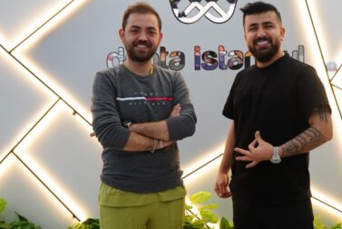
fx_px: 532
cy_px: 95
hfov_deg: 35.4
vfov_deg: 24.2
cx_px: 210
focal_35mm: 56
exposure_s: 1/125
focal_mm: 44
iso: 2000
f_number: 5
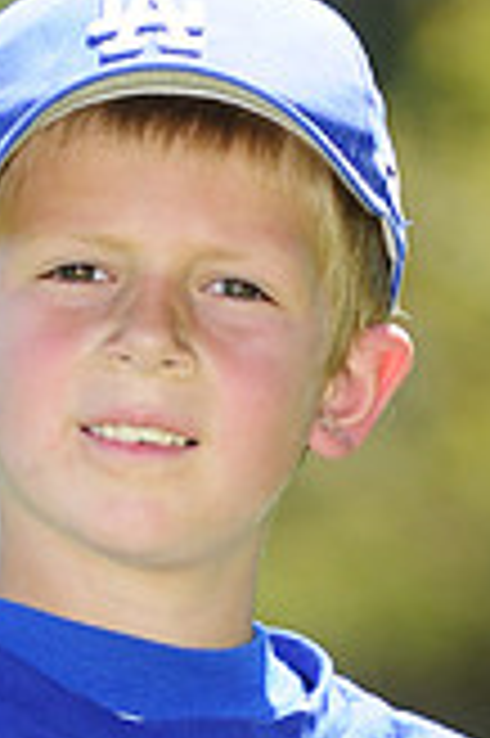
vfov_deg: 2.8
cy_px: 819
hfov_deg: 1.8
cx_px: 110
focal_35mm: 742
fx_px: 15180
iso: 200
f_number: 4
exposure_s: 1/640
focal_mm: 140
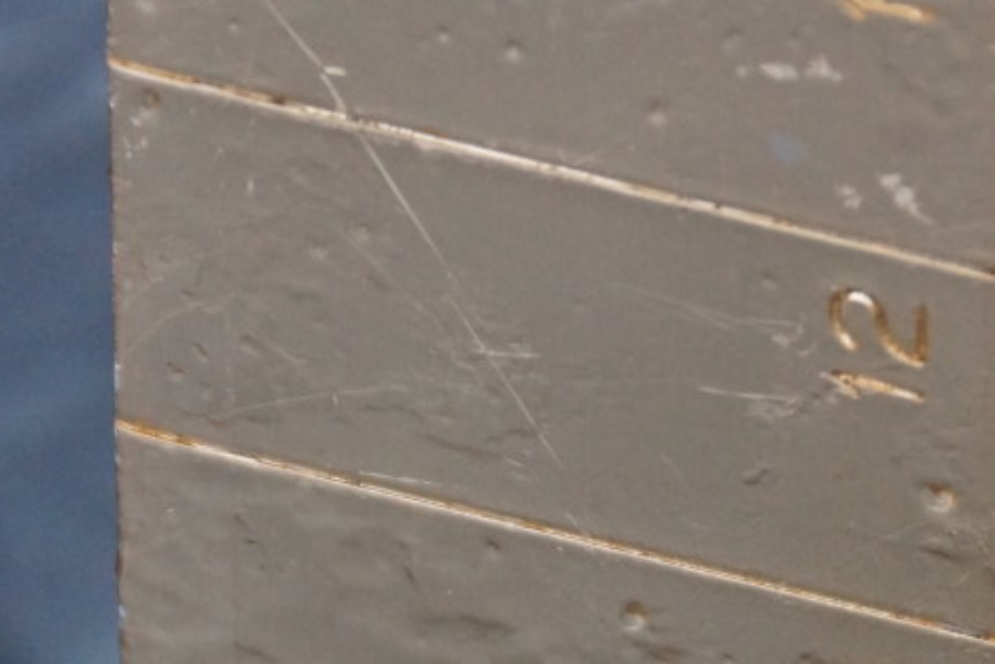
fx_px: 29277
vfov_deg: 1.3
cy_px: 806
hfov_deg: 1.9
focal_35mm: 1059
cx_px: 617
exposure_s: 1/320
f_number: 6.3
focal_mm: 230
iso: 1600
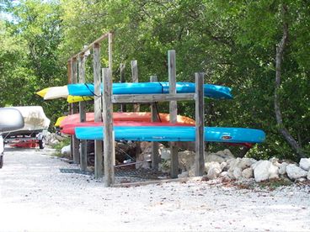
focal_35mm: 67
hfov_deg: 29.0
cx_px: 155
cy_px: 116
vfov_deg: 21.9
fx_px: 600
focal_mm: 11.1
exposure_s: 1/250
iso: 80
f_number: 3.2
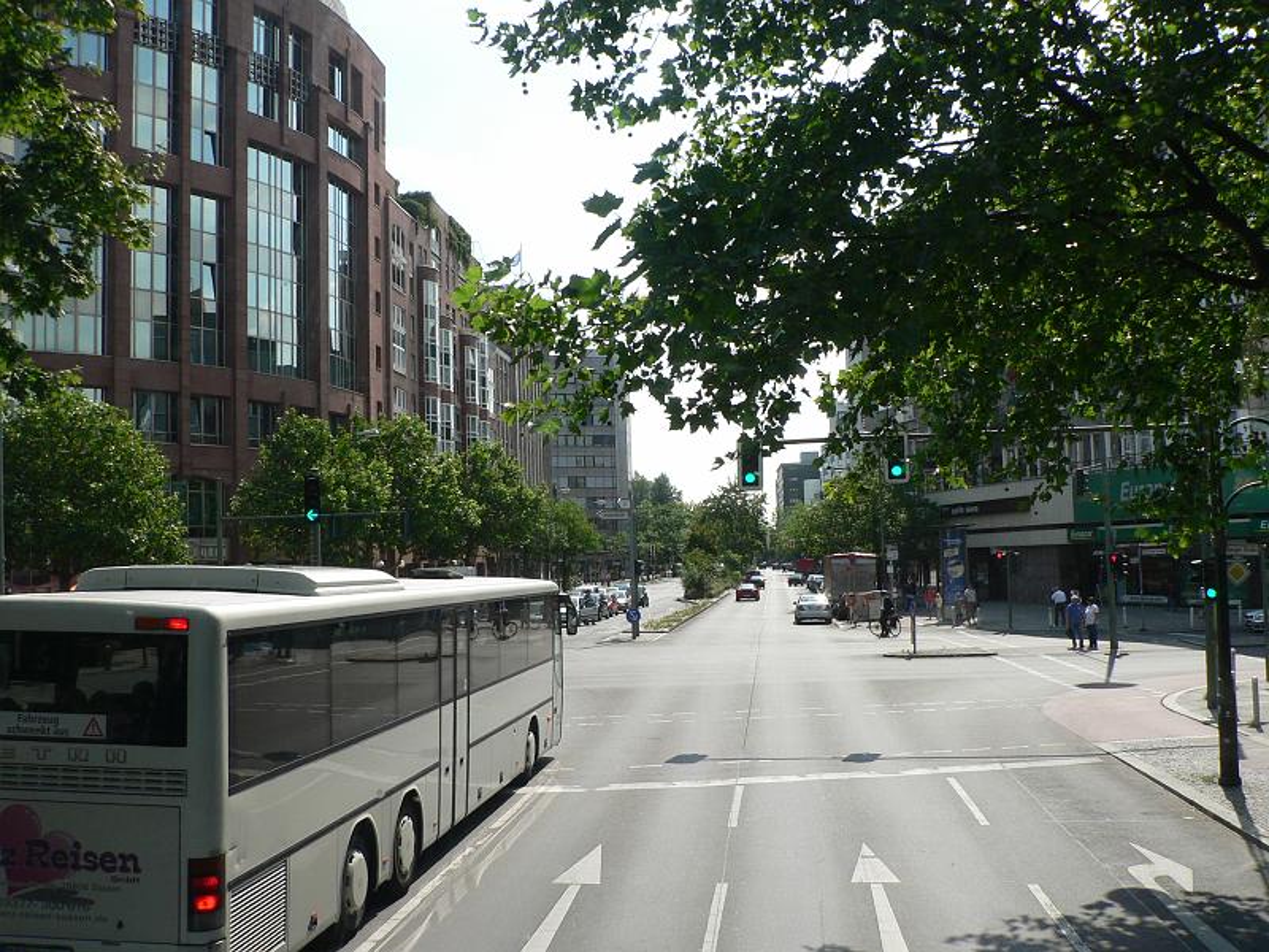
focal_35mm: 36
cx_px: 634
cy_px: 476
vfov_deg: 39.7
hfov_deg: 51.4
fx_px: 1320
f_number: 5
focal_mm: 6
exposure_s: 1/400
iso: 80
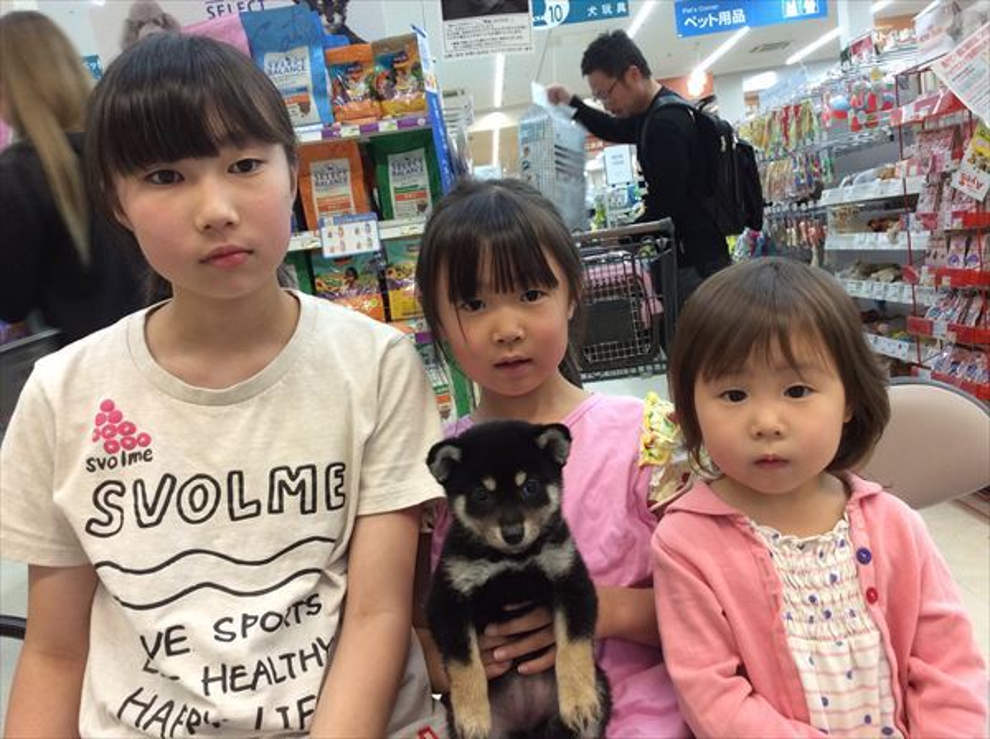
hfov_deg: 56.9
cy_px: 370
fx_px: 914
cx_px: 495
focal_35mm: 32
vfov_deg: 44.0
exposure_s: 1/24
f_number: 2.4
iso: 64
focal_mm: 3.3
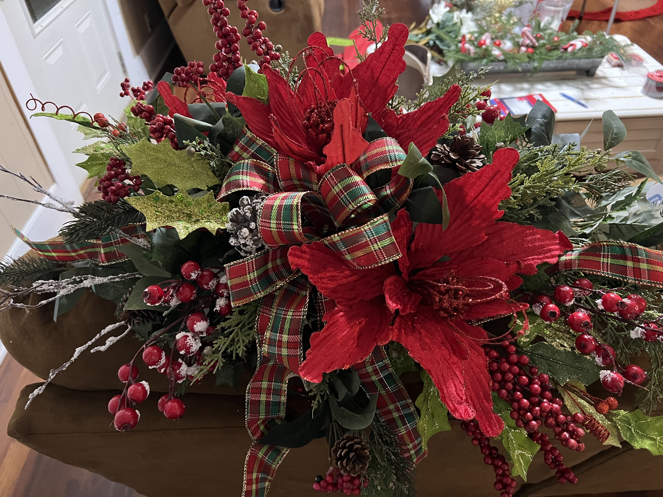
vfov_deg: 53.1
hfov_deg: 67.3
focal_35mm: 26
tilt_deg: -42.8
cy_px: 248
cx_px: 332
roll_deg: +2.3
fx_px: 498
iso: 640
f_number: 1.5
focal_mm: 5.7
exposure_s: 1/30
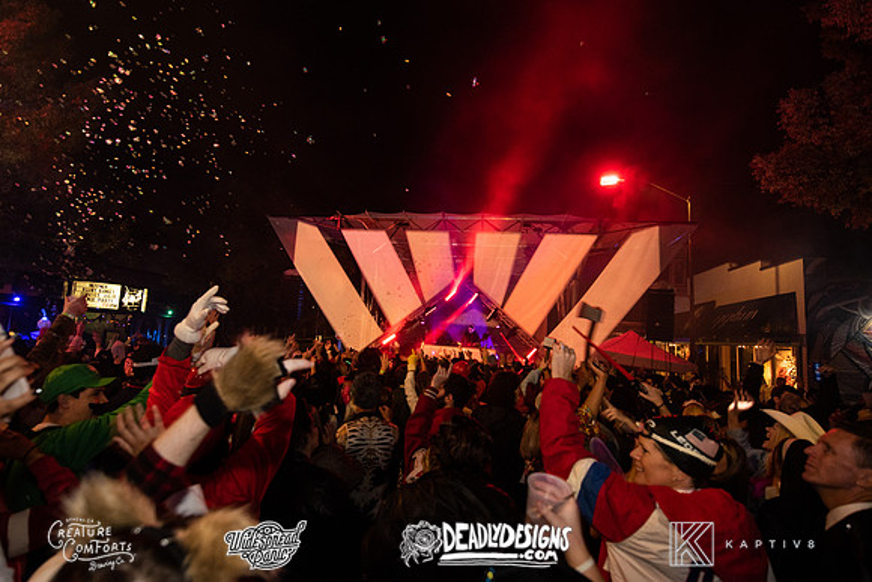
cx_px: 387
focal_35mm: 19
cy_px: 284
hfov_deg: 86.2
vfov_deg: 64.3
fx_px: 463
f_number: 3.5
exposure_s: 1/60
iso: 2000
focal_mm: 16
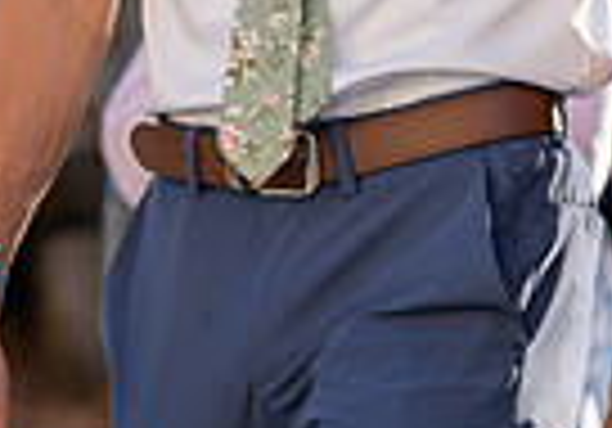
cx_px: 1107
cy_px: -409
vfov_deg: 1.4
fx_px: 17080
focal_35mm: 990
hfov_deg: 2.0
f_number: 5
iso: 100
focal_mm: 200
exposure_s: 1/250
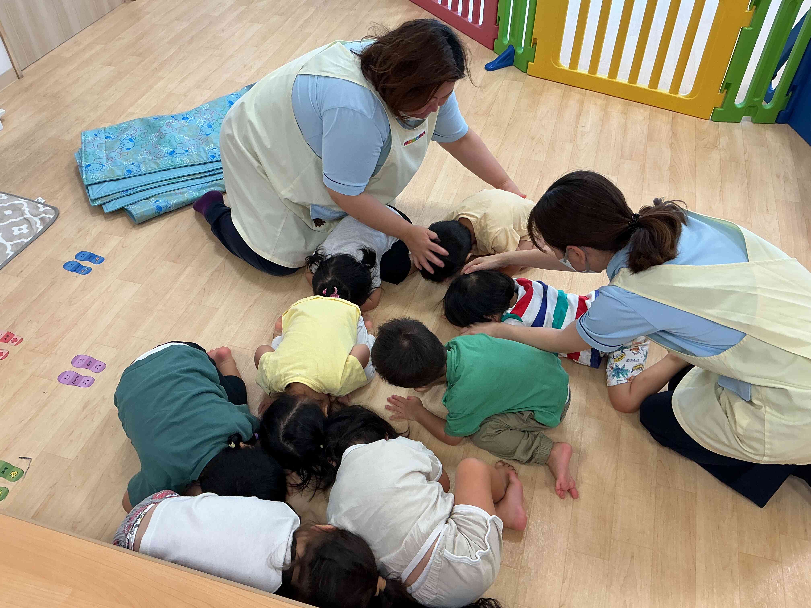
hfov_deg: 61.7
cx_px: 406
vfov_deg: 48.2
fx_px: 679
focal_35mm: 29
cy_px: 304
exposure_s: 1/120
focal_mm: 3
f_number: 1.8
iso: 50
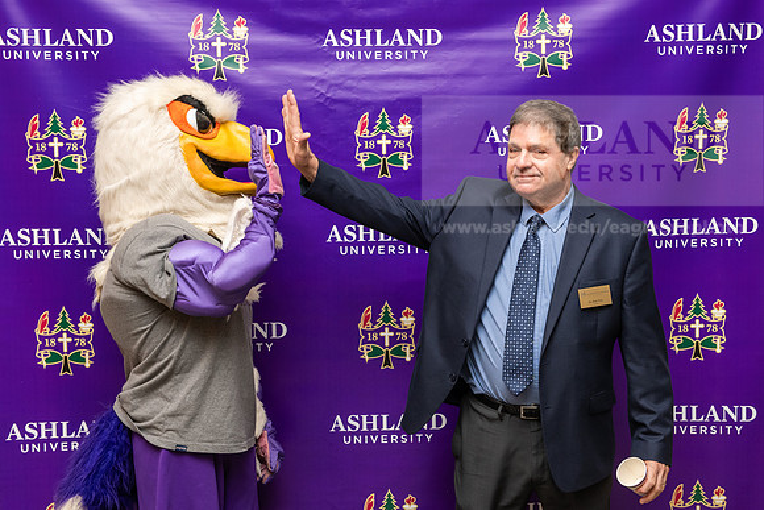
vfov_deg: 22.5
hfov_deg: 33.2
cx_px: 414
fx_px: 1282
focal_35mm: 60
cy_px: 261
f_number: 5.6
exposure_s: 1/200
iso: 1000
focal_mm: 52
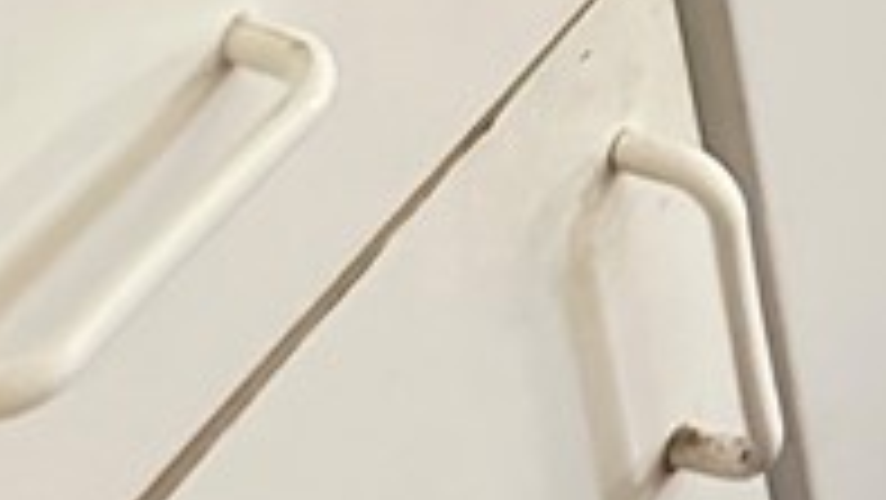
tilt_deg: -14.1
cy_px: -1577
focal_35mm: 136
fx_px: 3196
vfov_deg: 6.8
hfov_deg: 14.6
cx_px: 1349
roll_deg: +6.0
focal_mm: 6.86
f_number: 1.78
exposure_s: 1/24
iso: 2000
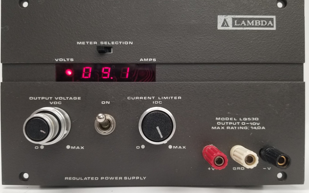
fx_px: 236
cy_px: 95
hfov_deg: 66.5
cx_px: 152
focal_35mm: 28
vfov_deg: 44.5
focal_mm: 4.25
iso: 100
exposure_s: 1/120
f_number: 1.7
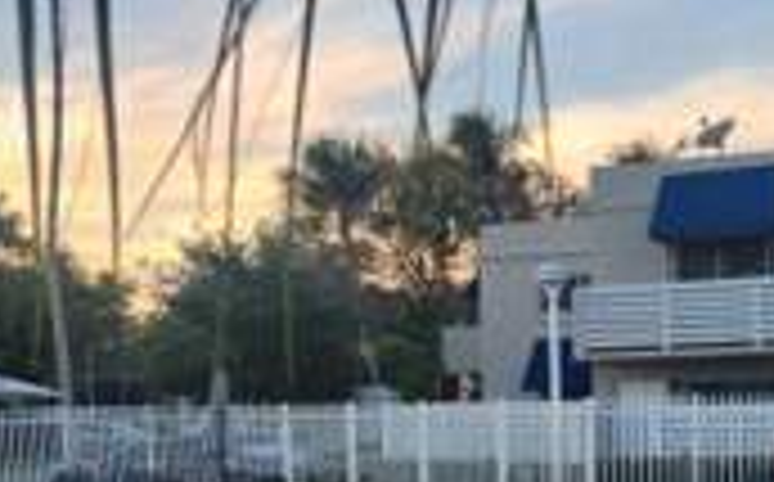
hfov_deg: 30.1
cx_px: 468
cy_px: 588
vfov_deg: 18.1
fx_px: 1433
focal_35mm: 68
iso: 25
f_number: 1.8
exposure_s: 1/180
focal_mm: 5.4
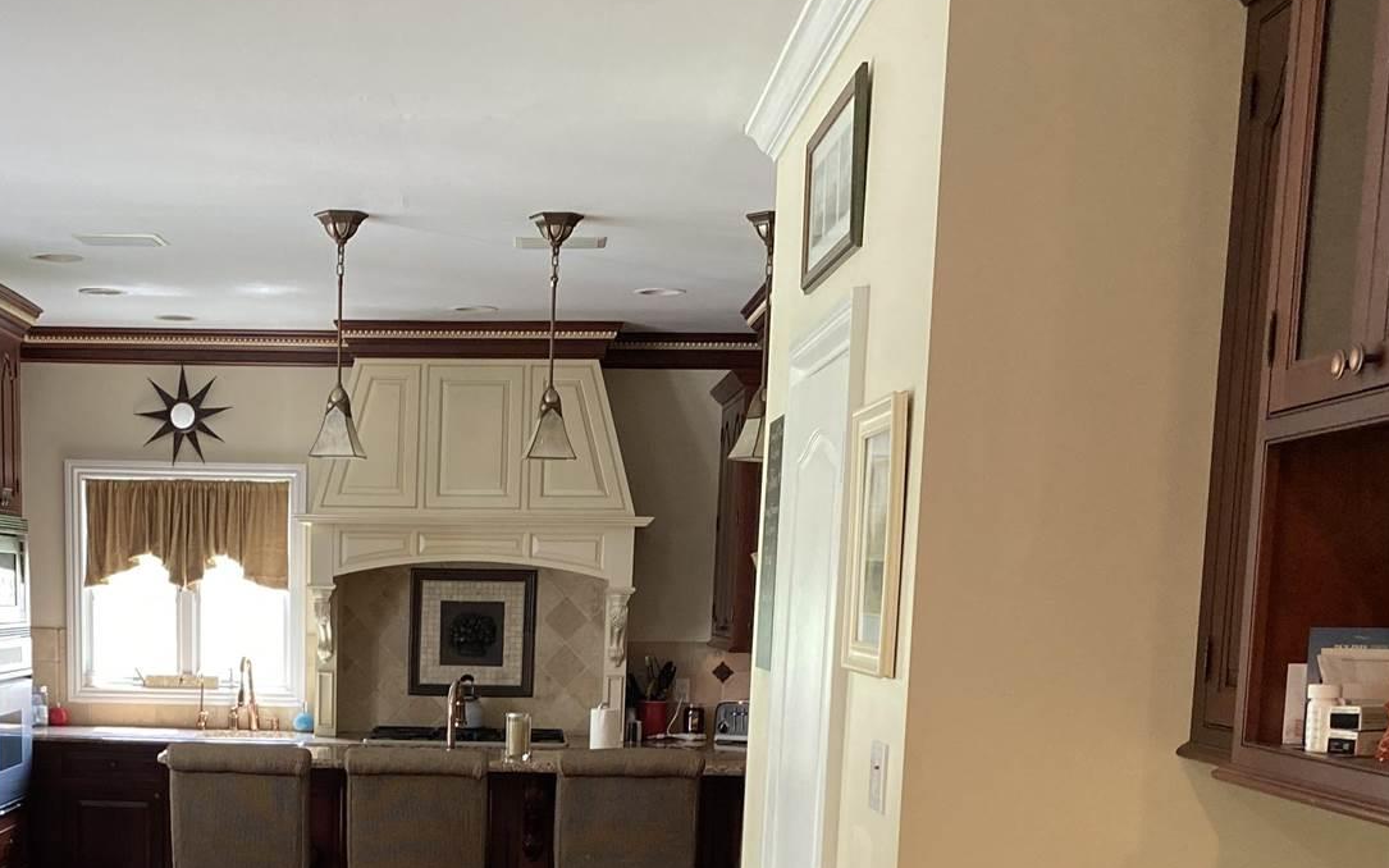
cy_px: 923
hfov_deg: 38.1
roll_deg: -1.2
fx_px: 1968
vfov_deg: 23.5
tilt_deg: -9.1
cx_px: 379
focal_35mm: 52
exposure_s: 1/60
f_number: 1.8
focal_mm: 4.25
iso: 160
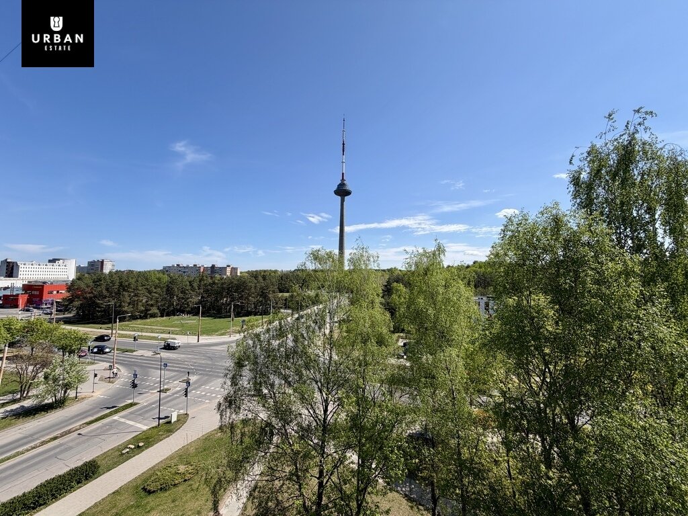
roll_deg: -0.6
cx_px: 344
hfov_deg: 102.1
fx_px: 278
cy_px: 258
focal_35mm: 14
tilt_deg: +4.2
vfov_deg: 85.7
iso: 20
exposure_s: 1/830
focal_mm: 2.22
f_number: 2.2
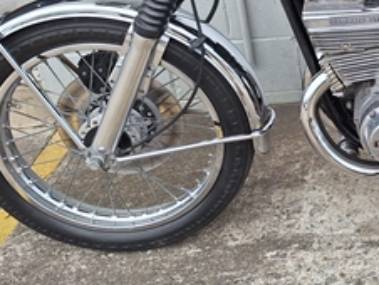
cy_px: -8
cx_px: 443
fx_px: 669
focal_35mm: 61
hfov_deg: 28.1
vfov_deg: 23.0
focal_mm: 5.54
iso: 40
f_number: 1.8
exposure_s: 1/1055
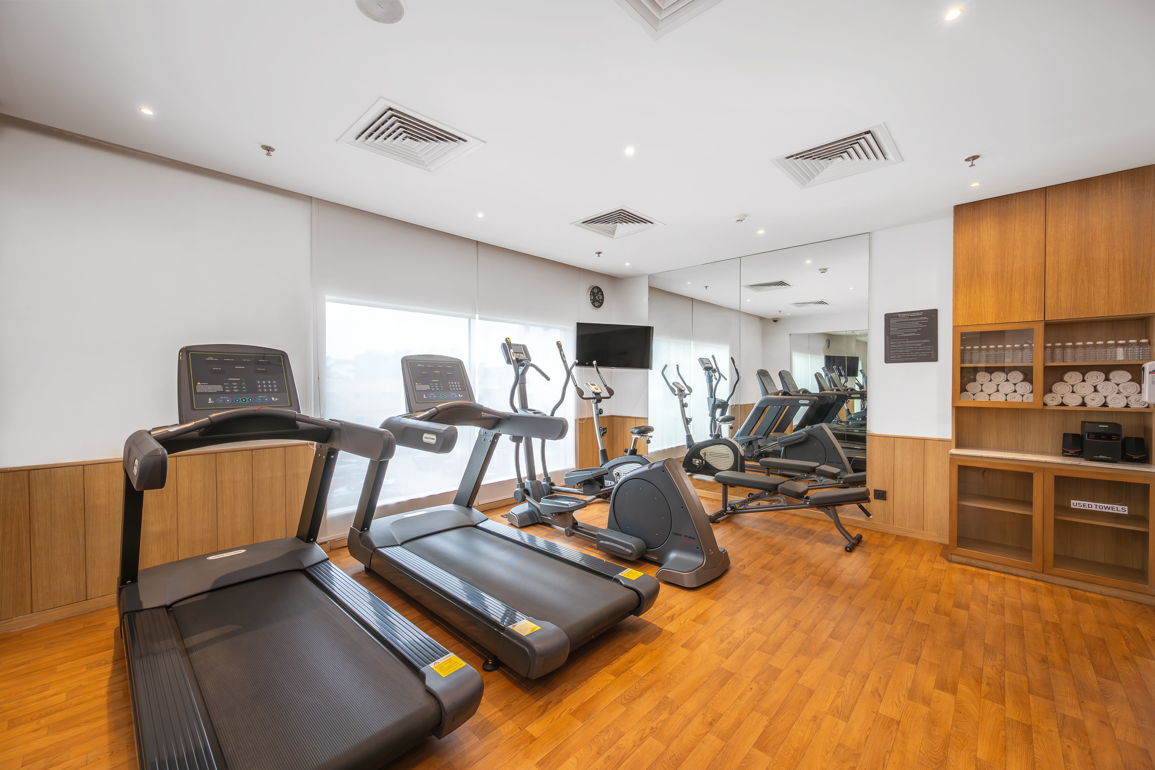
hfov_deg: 104.3
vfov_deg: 81.2
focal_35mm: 14
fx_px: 449
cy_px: 385
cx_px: 578
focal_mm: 14
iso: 100
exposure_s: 1/8
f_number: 8
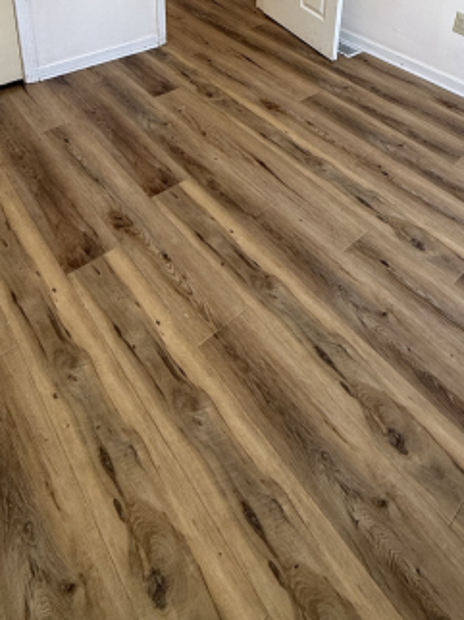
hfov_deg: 47.8
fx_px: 519
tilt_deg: -21.4
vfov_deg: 49.6
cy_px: -7
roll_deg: -3.8
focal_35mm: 29
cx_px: 287
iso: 64
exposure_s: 1/99
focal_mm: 2.22
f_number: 2.2
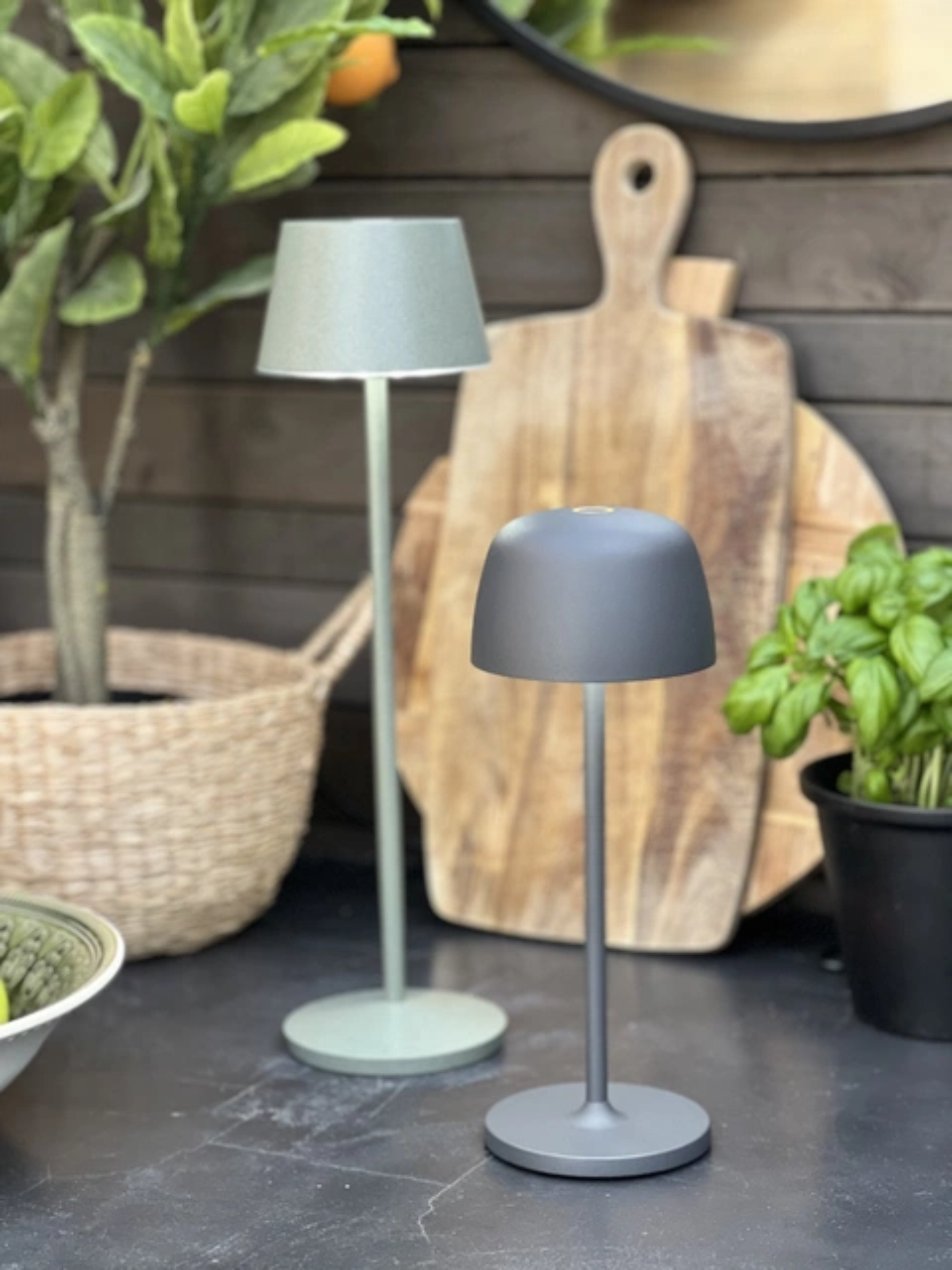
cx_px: 476
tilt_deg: -8.2
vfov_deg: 25.3
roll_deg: +0.0
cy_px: 635
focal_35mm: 77
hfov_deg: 19.1
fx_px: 2824
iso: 160
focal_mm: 9
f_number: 2.8
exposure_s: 1/121
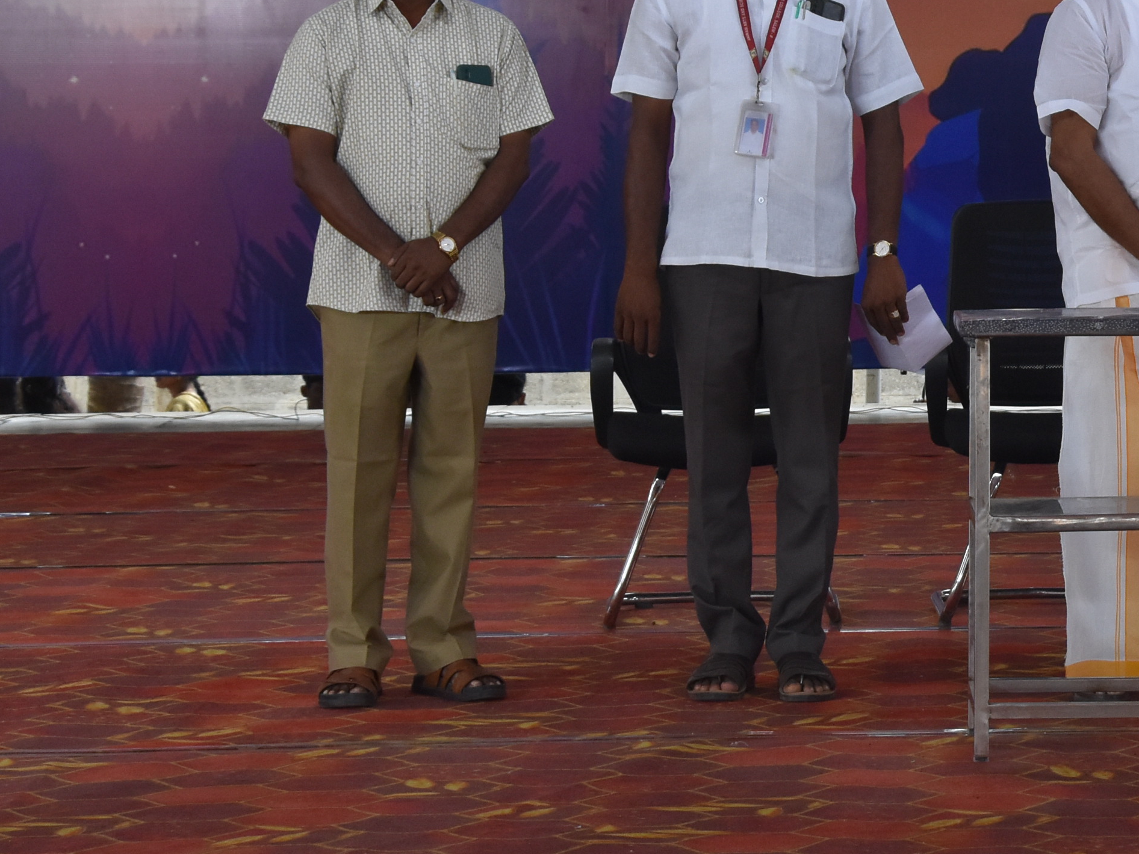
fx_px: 4738
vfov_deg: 10.2
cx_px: 1253
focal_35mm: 144
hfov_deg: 13.4
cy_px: -10
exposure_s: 1/250
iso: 800
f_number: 8
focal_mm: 42
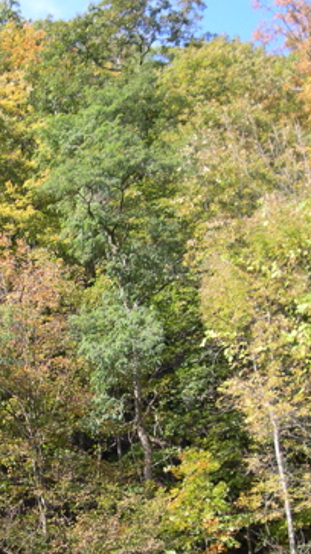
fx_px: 1071
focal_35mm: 73
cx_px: -23
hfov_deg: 16.1
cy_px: 330
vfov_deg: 28.9
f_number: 2.8
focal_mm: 8
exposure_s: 1/300
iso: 100
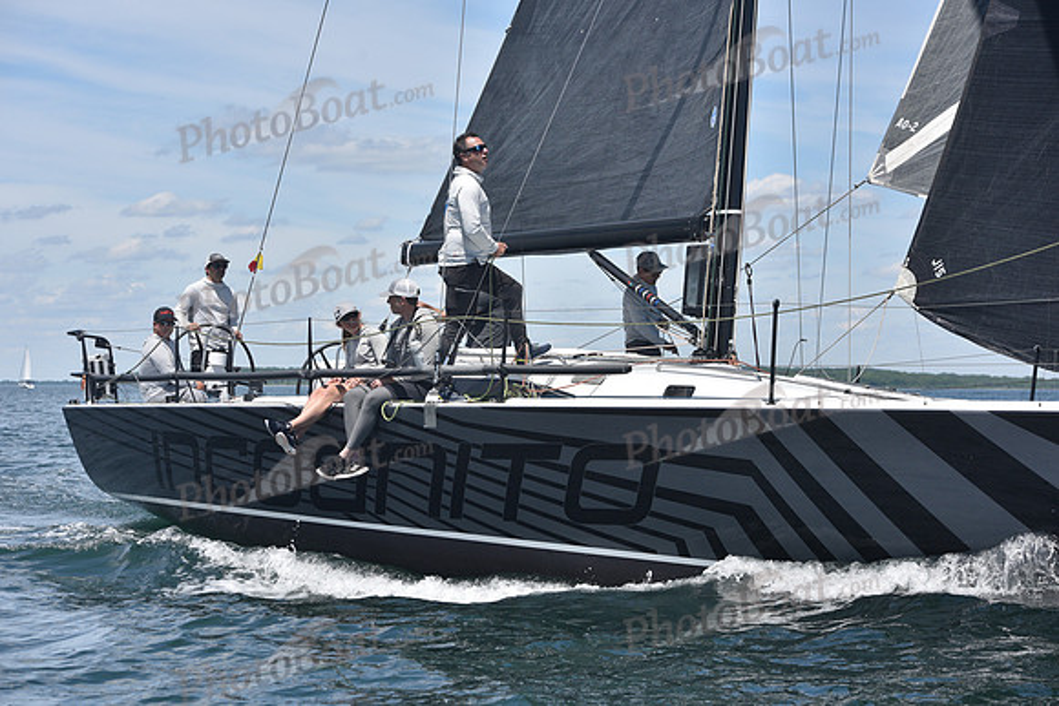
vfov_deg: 16.7
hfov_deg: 24.8
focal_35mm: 82
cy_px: 353
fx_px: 2413
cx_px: 530
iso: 320
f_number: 7.1
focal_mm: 82
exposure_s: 1/800
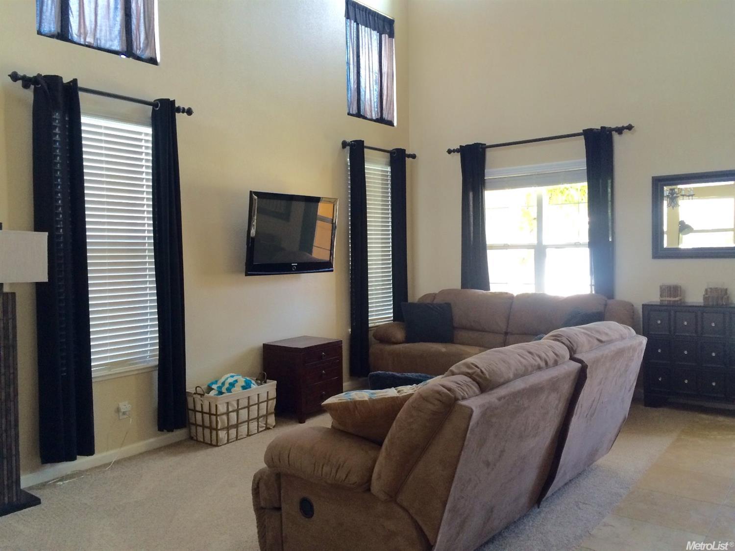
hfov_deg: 61.7
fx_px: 616
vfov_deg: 48.2
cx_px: 368
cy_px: 276
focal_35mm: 29
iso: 125
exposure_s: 1/30
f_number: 2.2
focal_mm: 4.15
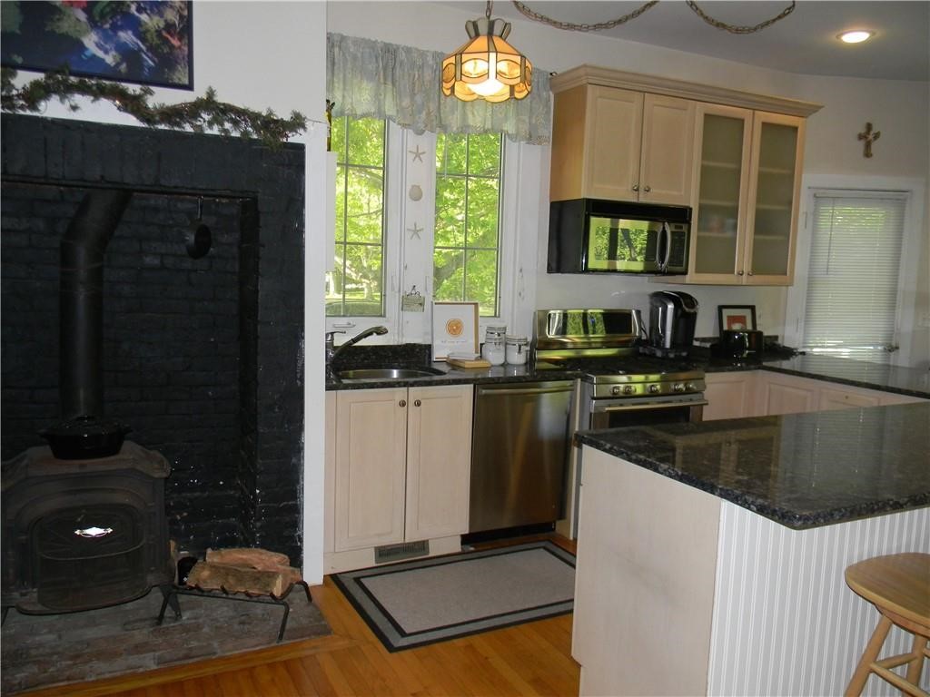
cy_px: 348
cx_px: 465
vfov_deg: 49.7
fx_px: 752
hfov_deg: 63.4
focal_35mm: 28
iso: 200
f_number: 3.5
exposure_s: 1/28.8
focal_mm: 5
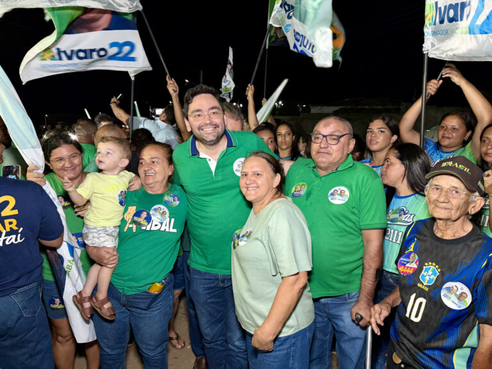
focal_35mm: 24
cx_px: 246
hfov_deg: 71.6
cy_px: 184
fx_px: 341
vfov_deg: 56.8
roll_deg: -2.7
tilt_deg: -11.2
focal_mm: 6.76
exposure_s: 1/60
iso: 320
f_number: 1.78
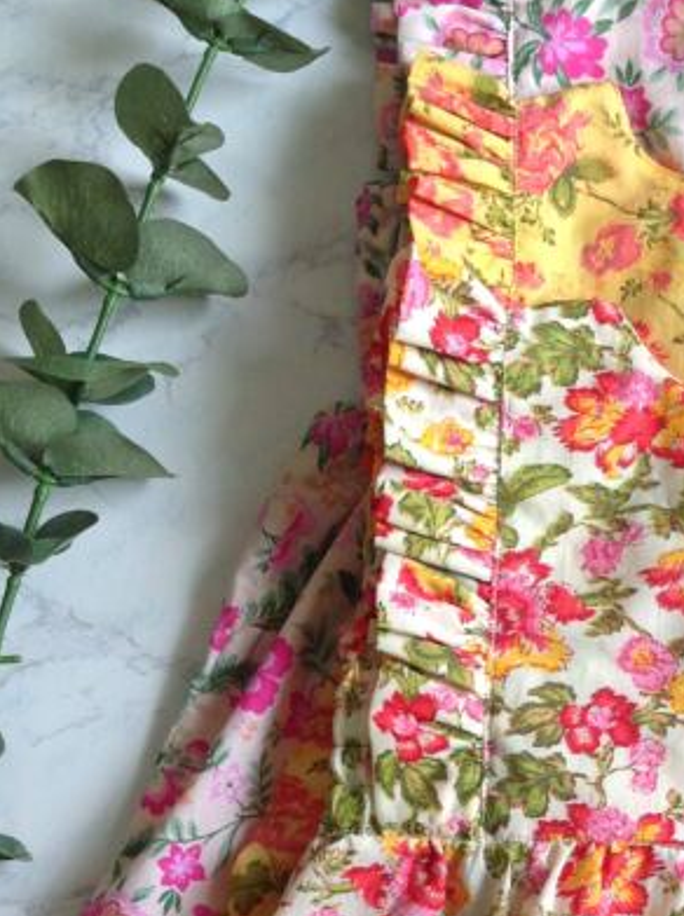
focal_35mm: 81
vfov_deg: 23.4
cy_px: 850
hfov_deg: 17.7
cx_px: 711
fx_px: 2140
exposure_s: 1/120
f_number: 2.4
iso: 64
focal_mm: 4.28
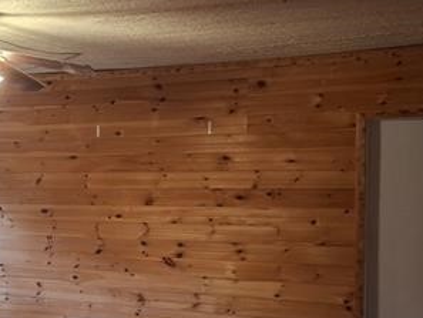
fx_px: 758
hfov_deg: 29.4
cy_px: 211
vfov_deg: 23.6
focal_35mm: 62
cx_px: 11
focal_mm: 5.54
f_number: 1.8
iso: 200
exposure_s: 1/60
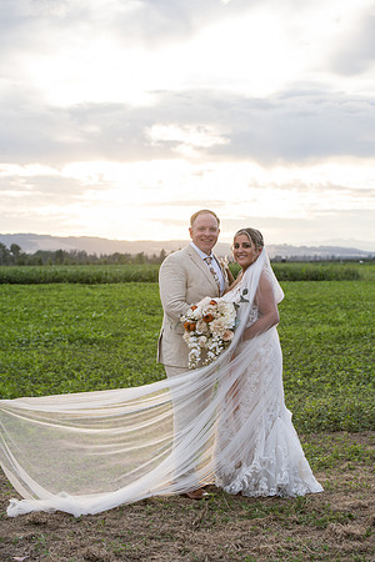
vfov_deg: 28.8
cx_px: 188
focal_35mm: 70
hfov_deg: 19.5
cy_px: 281
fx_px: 1094
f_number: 5
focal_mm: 70
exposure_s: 1/320
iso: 320
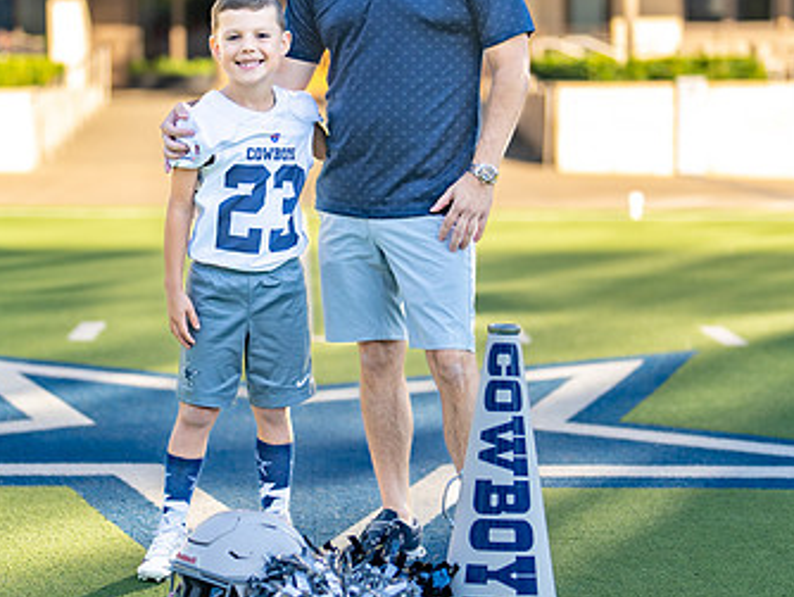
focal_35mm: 100
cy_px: 228
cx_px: 354
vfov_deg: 14.8
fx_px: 2295
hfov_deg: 19.6
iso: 100
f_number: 1.2
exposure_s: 1/2500
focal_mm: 50
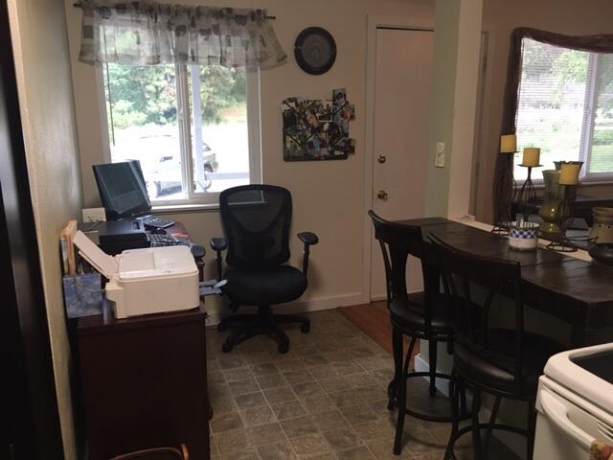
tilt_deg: -10.9
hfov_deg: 61.7
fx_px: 514
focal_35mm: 29
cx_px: 306
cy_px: 230
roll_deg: +0.4
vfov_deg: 48.2
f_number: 2.2
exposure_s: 1/30
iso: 100
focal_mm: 4.15
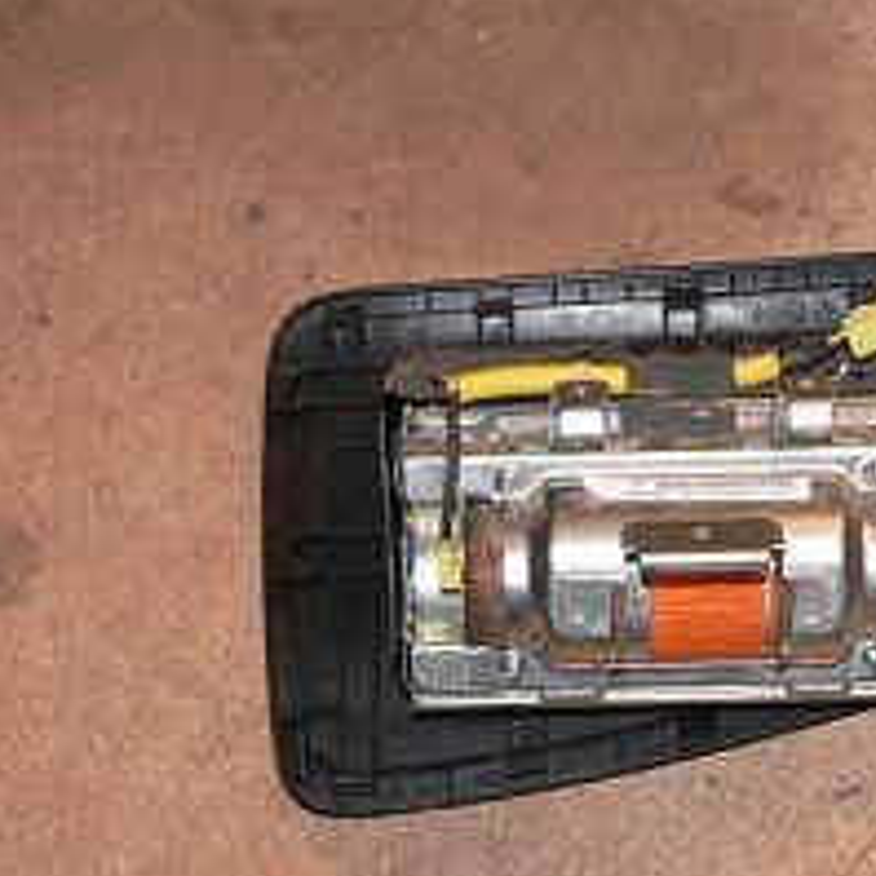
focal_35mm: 88
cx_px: 690
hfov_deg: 19.5
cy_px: 504
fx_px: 2520
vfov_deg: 19.7
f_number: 2.8
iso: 100
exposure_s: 1/60
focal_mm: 6.9
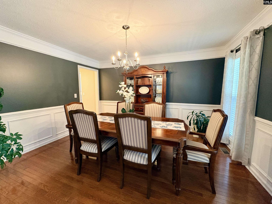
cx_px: 136
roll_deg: +0.8
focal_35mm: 14
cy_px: 102
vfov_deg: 85.7
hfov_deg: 102.1
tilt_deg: -5.8
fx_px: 110
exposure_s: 1/60
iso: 640
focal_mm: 2.22
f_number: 2.2
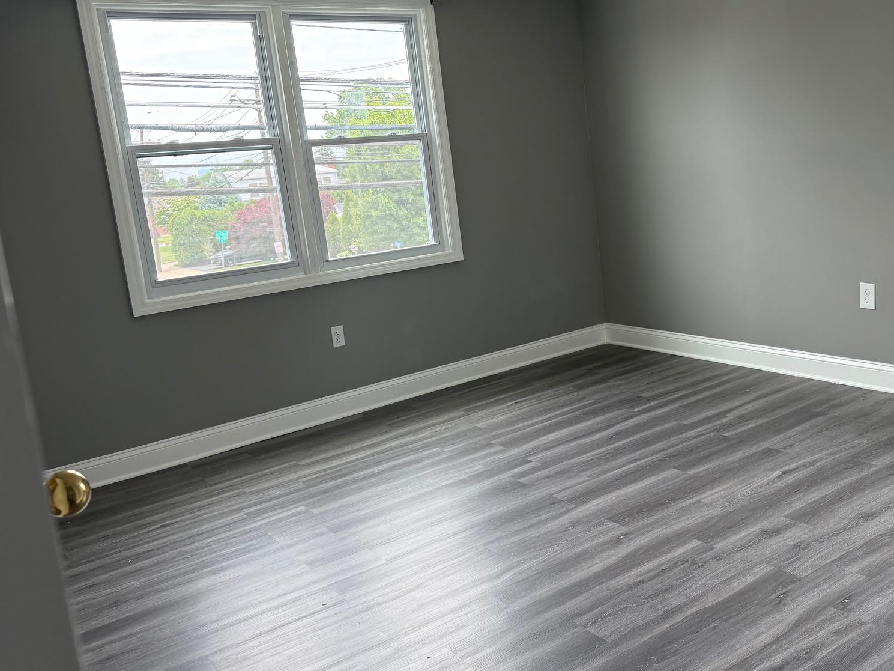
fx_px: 852
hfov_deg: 55.0
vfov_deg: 42.9
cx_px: 533
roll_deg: +5.5
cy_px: 315
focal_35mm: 33
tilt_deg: -8.7
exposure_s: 1/235
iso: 100
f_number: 1.78
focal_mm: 6.76
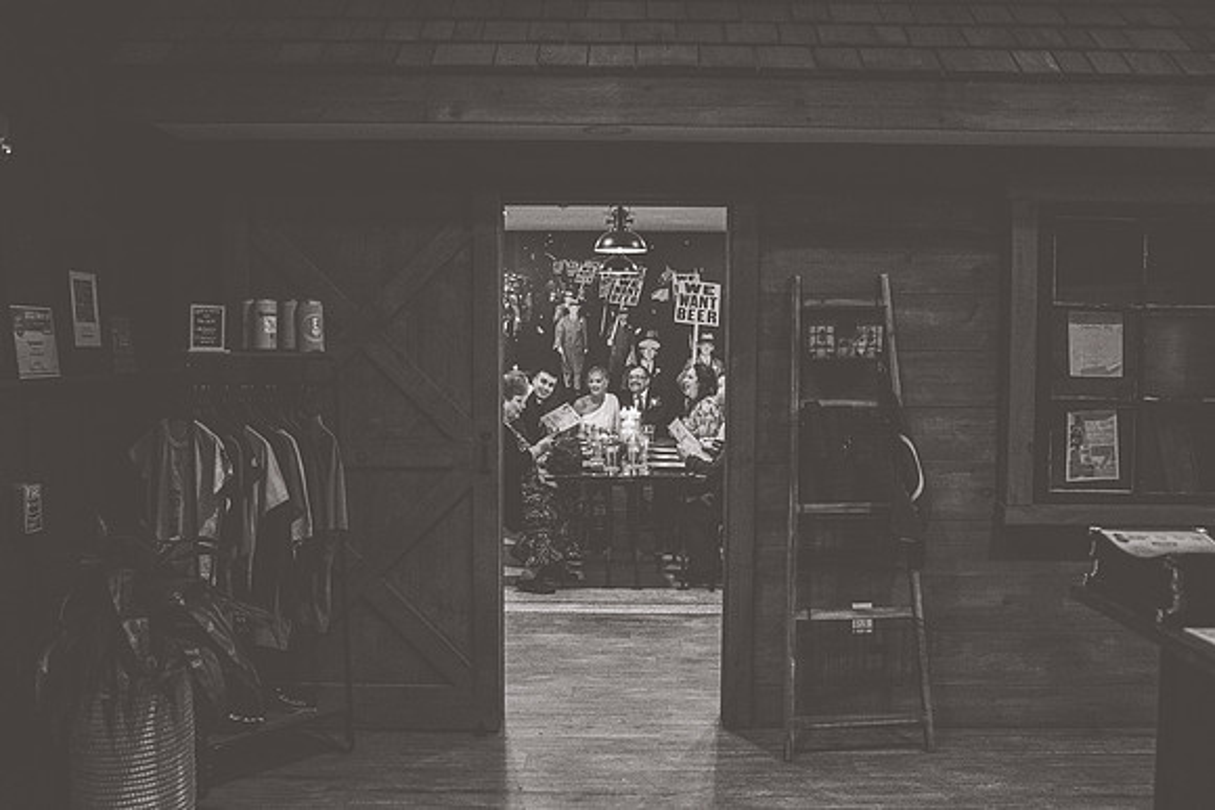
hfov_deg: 54.4
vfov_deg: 37.9
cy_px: 405
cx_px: 608
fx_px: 1181
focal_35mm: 35
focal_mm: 35
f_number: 3.5
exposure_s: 1/200
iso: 2500
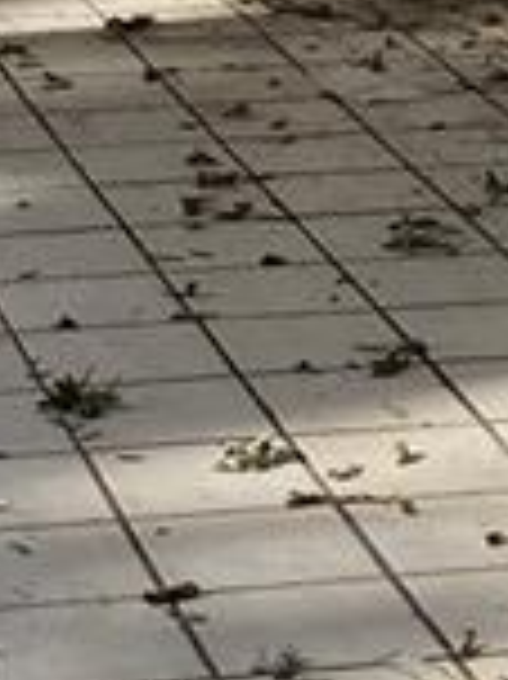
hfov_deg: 7.2
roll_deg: +0.4
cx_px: 202
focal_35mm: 207
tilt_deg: -4.5
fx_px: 4056
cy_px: -473
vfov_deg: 9.2
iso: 32
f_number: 1.8
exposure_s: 1/573
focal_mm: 4.25
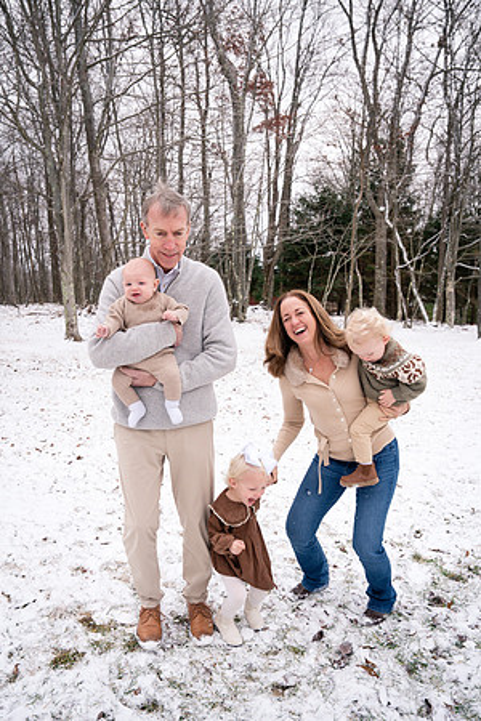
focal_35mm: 24
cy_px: 360
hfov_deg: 53.1
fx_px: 481
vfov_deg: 73.7
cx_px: 240
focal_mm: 24
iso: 400
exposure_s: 1/250
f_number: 4.5
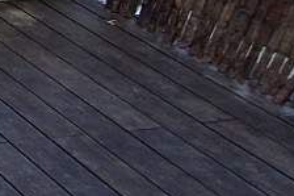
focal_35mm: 95
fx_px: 775
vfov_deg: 14.0
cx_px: -490
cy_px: -32
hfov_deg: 13.0
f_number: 2.2
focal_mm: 1.64
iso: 40
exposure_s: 1/215
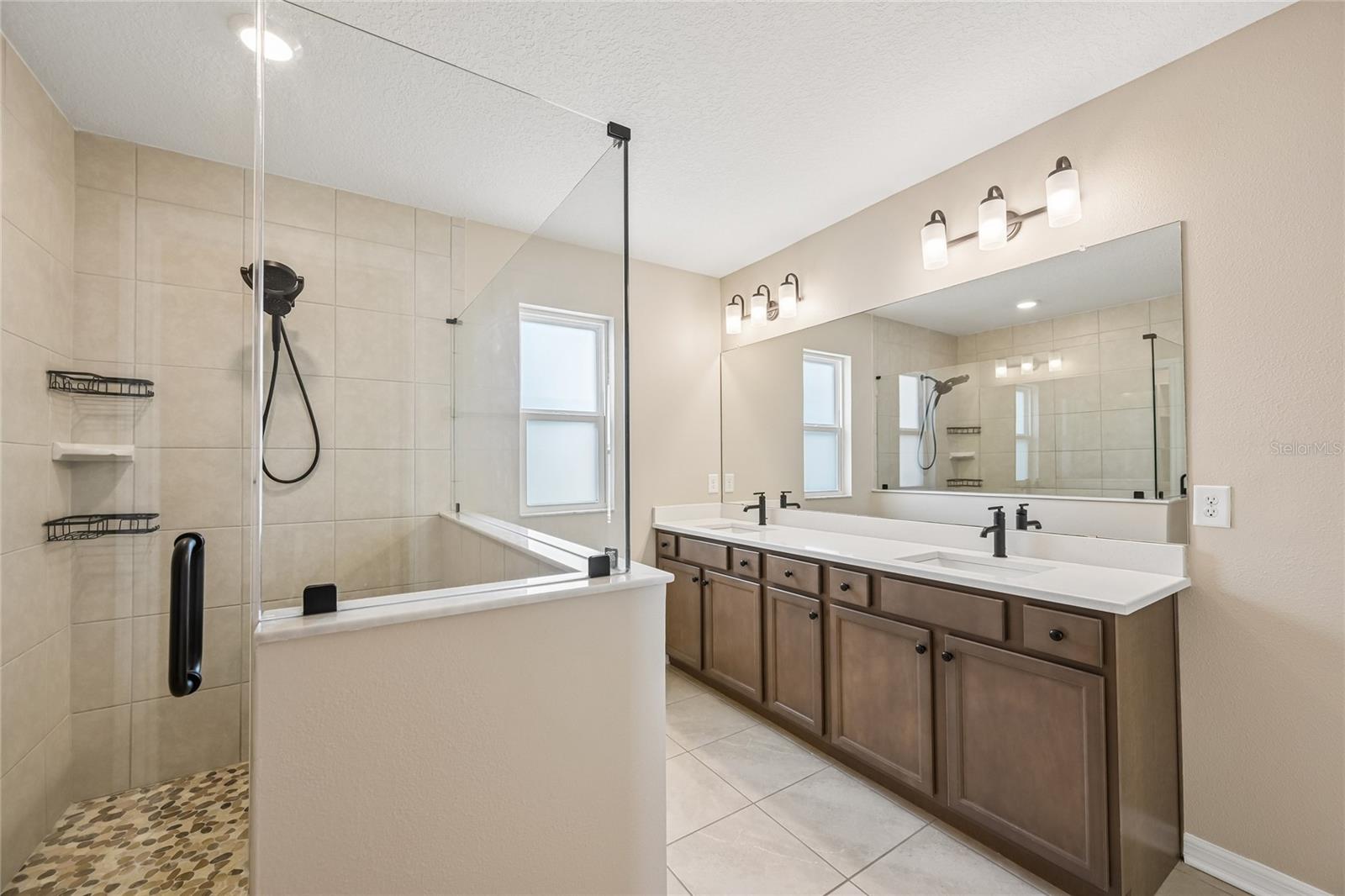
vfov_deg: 81.2
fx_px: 523
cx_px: 672
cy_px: 448
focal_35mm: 14
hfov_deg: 104.3
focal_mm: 14
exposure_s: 1/50
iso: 400
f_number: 8
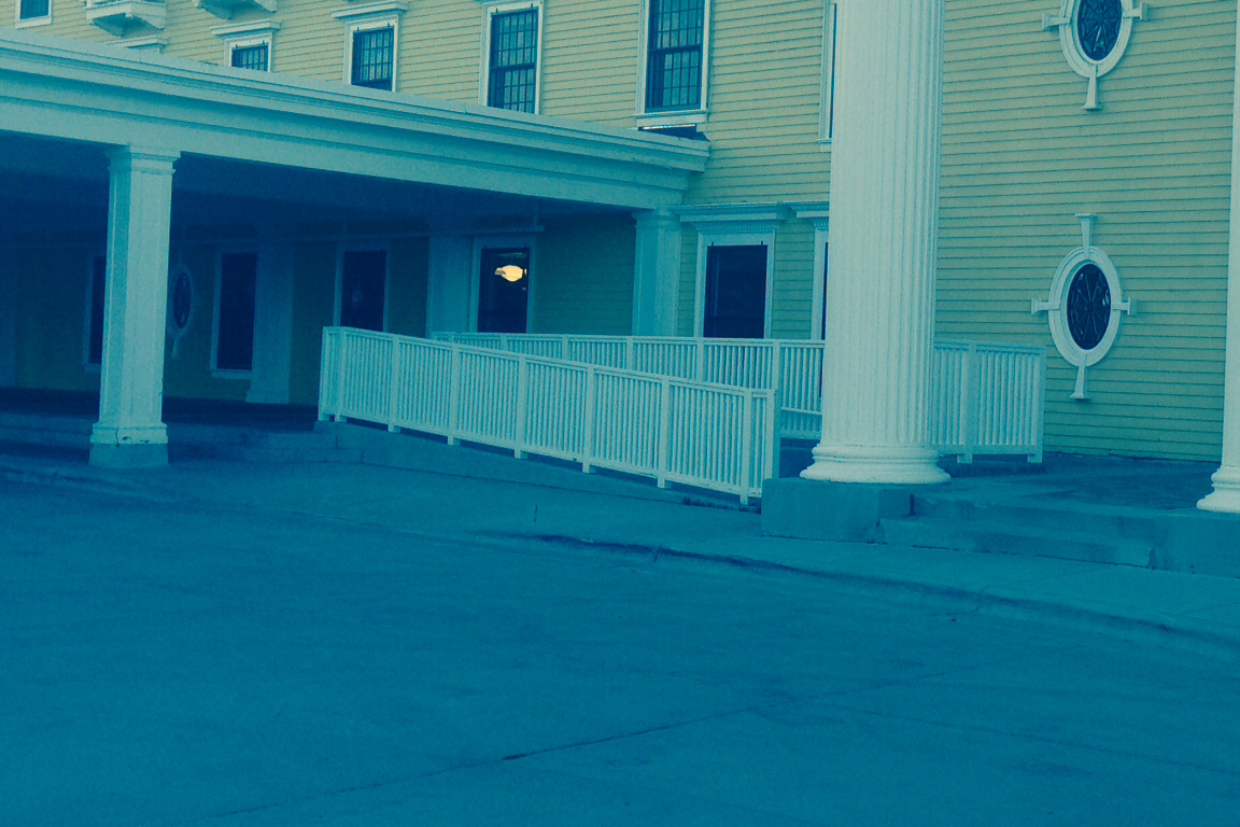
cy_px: 338
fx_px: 2101
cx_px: 945
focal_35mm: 61
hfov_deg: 32.2
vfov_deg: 22.2
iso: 50
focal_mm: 4.12
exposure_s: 1/224
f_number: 2.4
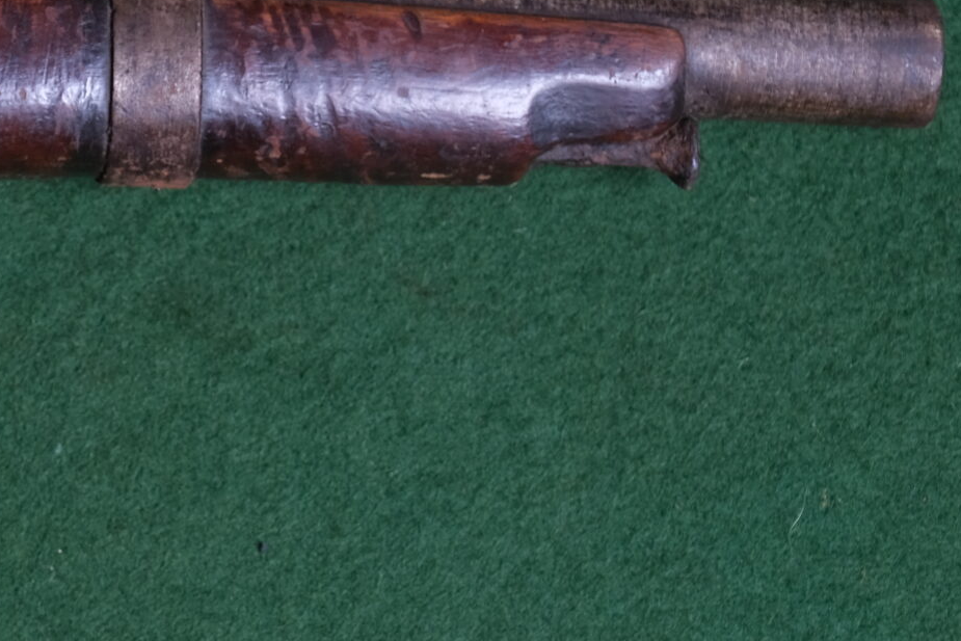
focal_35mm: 213
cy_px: 165
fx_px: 5686
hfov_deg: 9.5
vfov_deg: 6.4
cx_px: -297
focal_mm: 51.6
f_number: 5.6
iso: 320
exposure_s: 1/160
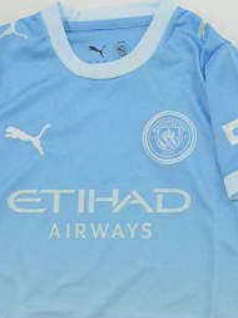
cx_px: 269
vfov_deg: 20.5
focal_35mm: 96
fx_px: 875
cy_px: 212
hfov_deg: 15.1
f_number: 25
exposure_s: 1/160
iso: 6400
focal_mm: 21
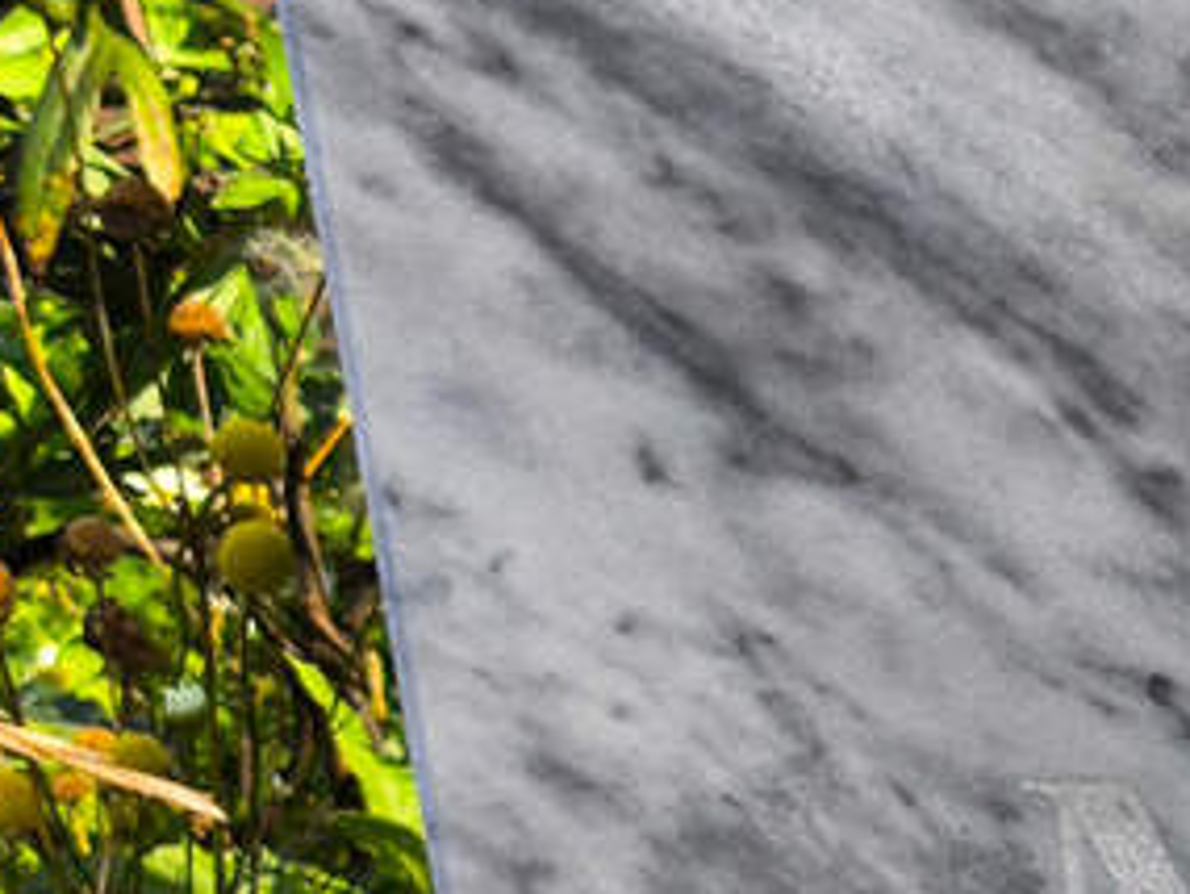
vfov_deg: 10.5
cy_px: 890
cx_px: 1605
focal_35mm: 140
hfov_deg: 13.5
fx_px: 4815
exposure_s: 1/257
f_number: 1.7
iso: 50
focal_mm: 4.71
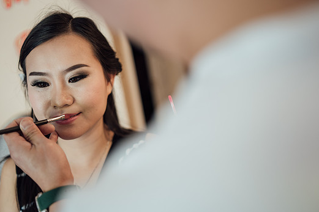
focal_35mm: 39
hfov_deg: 49.5
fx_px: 345
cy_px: 113
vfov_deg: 34.2
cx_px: 148
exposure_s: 1/160
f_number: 1.4
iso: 640
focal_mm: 35
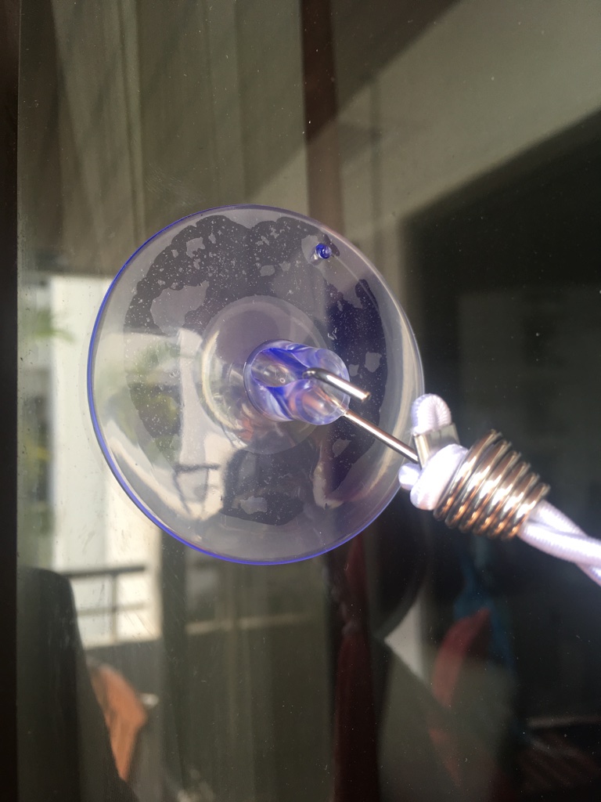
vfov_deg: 61.7
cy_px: 401
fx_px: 671
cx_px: 300
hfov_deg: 48.2
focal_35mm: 29
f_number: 2.2
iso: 32
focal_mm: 4.15
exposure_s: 1/100
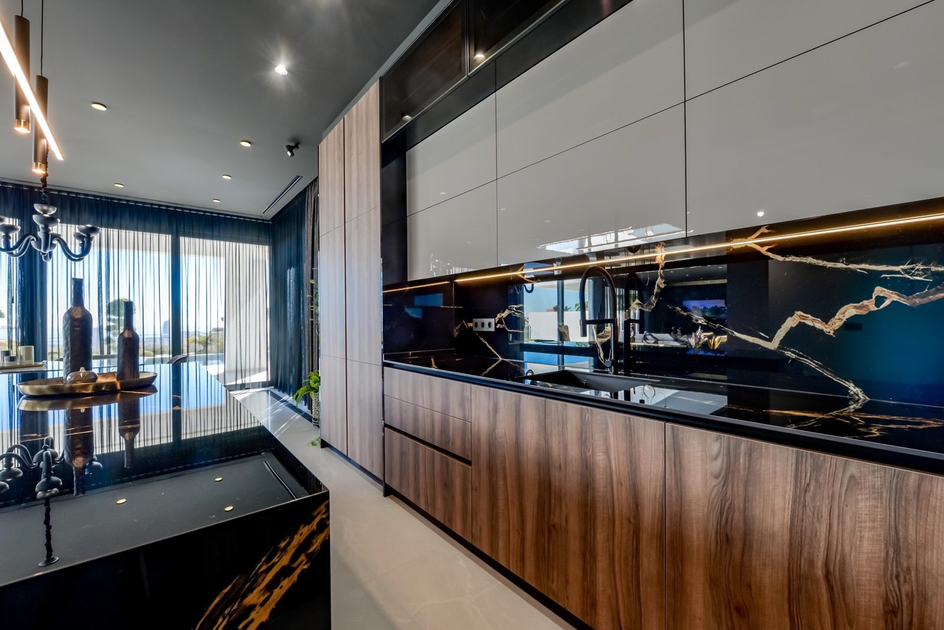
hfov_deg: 104.2
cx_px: 472
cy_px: 315
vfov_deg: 81.2
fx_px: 367
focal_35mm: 14
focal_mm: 14
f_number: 9
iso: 400
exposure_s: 1/13
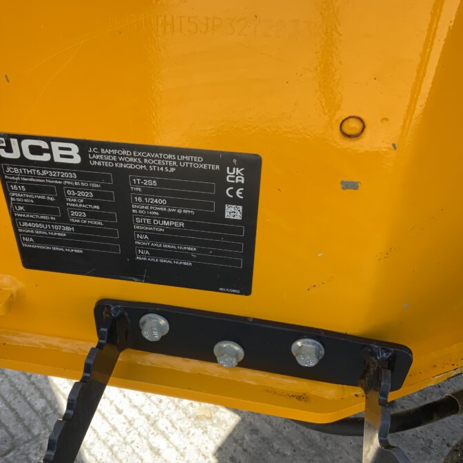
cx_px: 171
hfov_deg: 42.5
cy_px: 250
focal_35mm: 39
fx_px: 590
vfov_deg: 42.8
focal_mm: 3
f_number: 1.8
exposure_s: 1/202
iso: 16
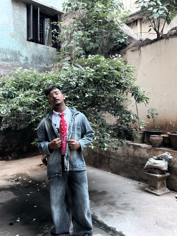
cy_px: 118
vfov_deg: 60.0
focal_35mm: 30
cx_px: 88
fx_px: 205
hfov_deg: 46.8
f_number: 1.9
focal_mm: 2.71
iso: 80
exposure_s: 1/69
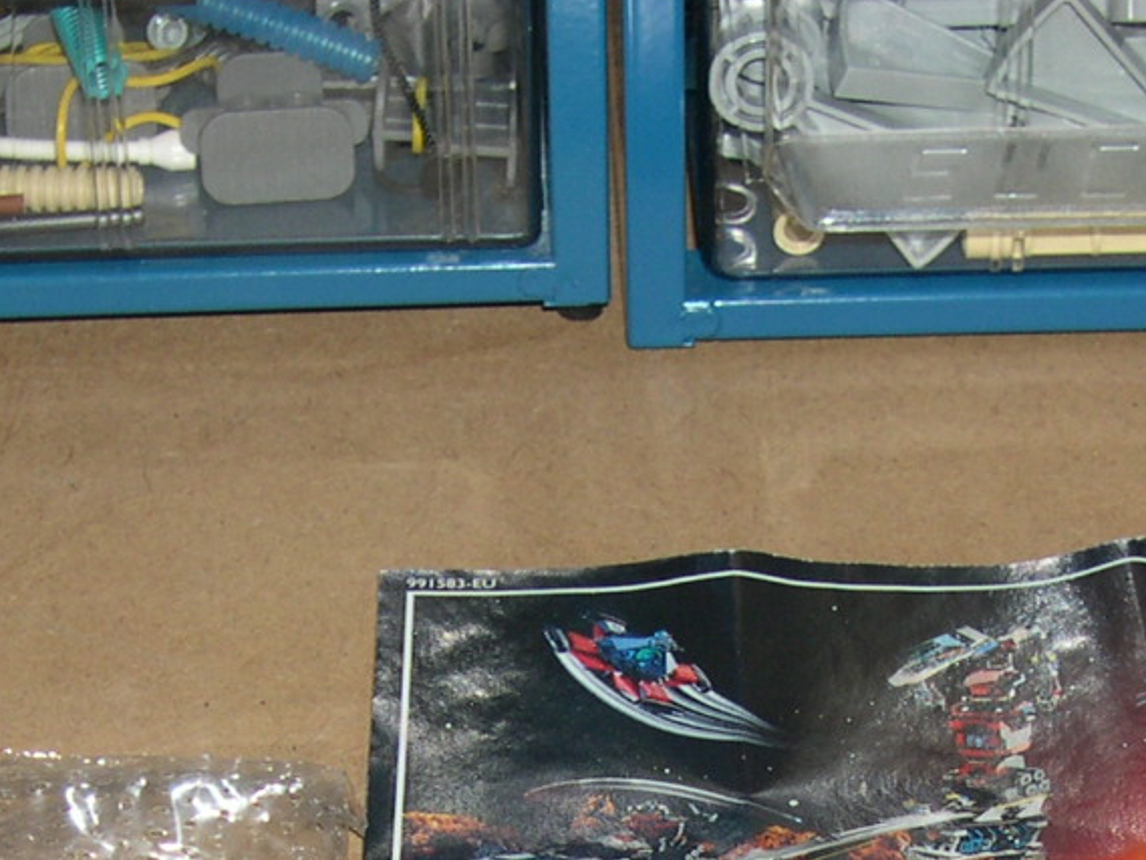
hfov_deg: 16.7
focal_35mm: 118
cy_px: 1150
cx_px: 655
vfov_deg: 12.2
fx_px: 3907
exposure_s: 1/60
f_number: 2.9
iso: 100
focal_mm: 9
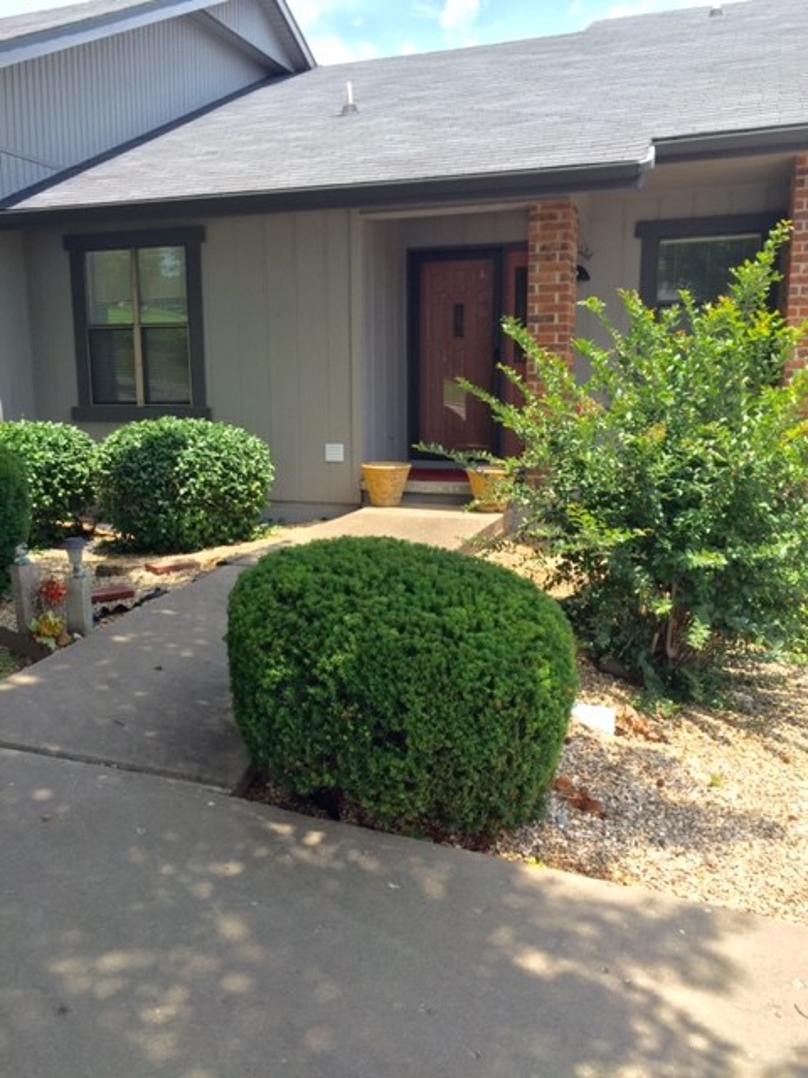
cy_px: 539
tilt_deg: -6.8
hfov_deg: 48.2
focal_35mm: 29
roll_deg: +0.3
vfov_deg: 61.7
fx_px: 903
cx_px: 404
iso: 32
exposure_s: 1/732
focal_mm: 4.15
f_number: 2.2
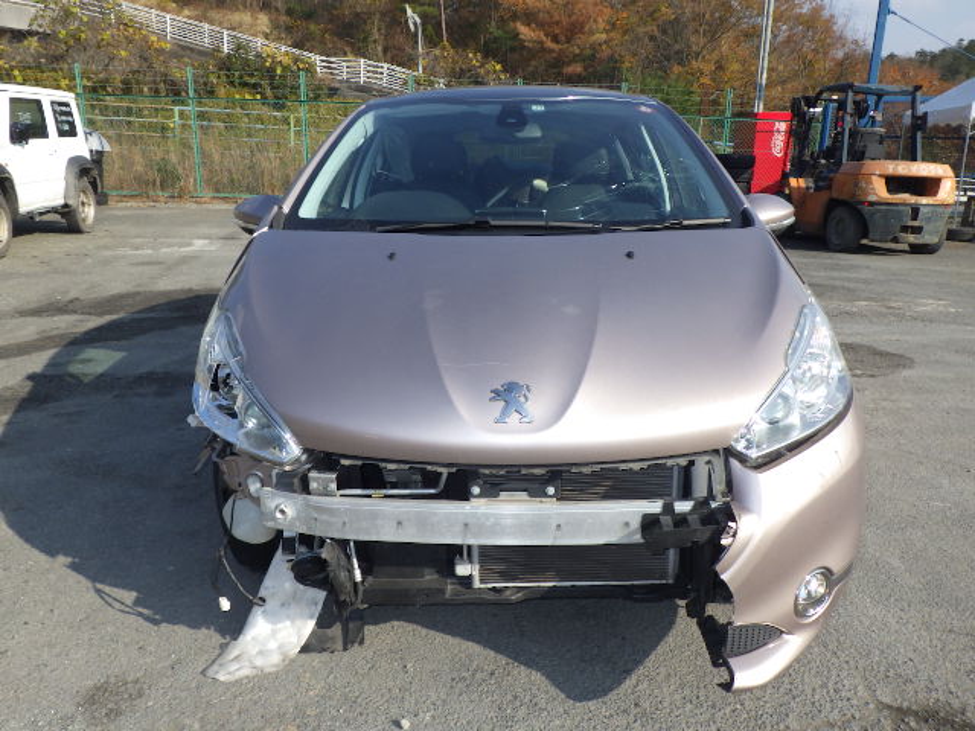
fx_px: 789
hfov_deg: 63.4
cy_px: 366
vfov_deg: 49.7
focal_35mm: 28
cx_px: 488
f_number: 4.2
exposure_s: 1/640
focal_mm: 5
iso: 125
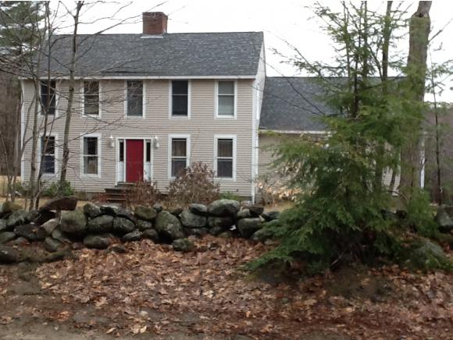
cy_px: 170
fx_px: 576
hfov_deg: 42.9
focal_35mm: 44
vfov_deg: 32.9
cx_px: 226
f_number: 2.4
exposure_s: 1/216
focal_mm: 2.03
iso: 40
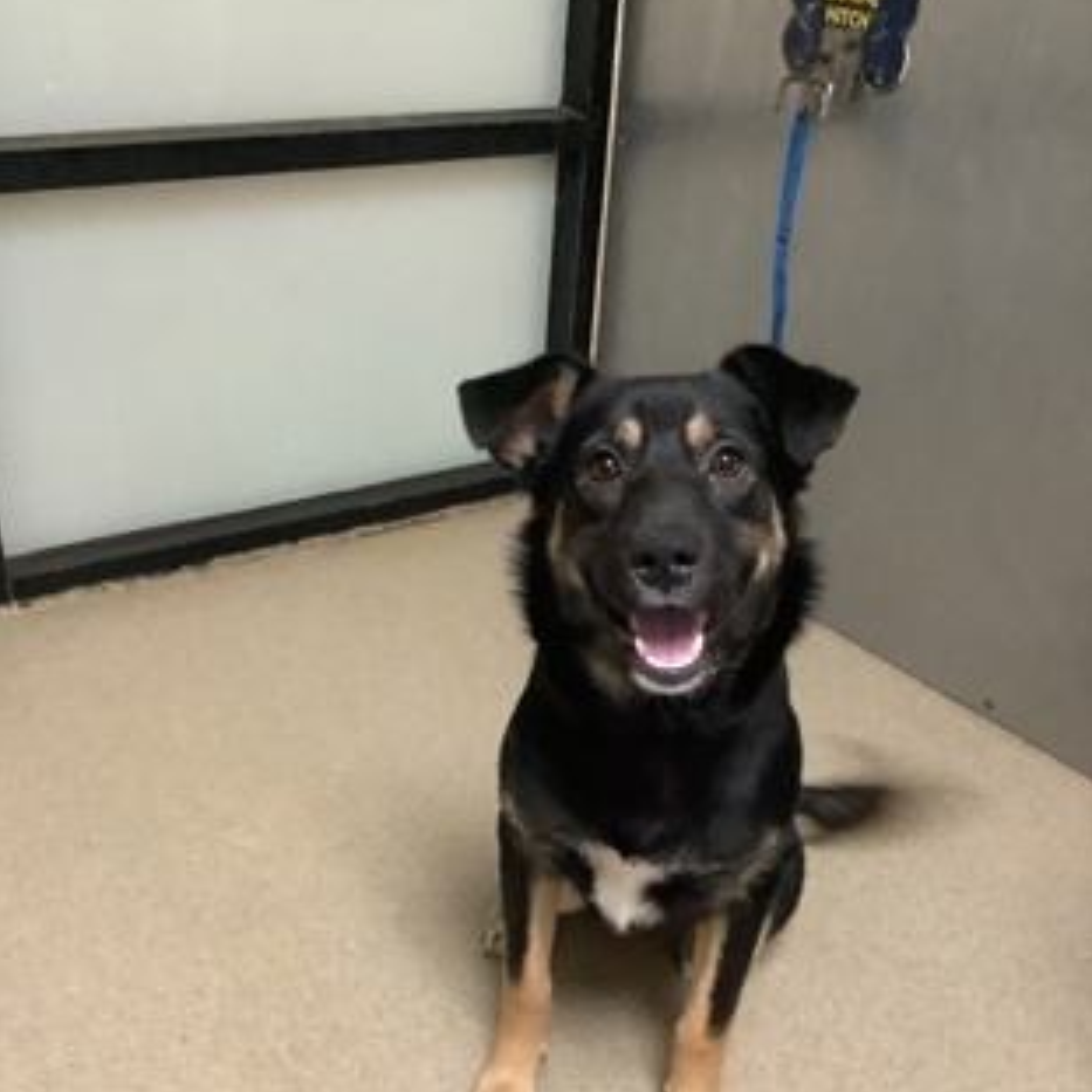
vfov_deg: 44.4
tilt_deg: -32.8
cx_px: 542
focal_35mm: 37
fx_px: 1321
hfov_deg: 44.9
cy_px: 713
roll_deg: -2.6
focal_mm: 3.3
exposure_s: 1/30
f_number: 2.4
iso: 400
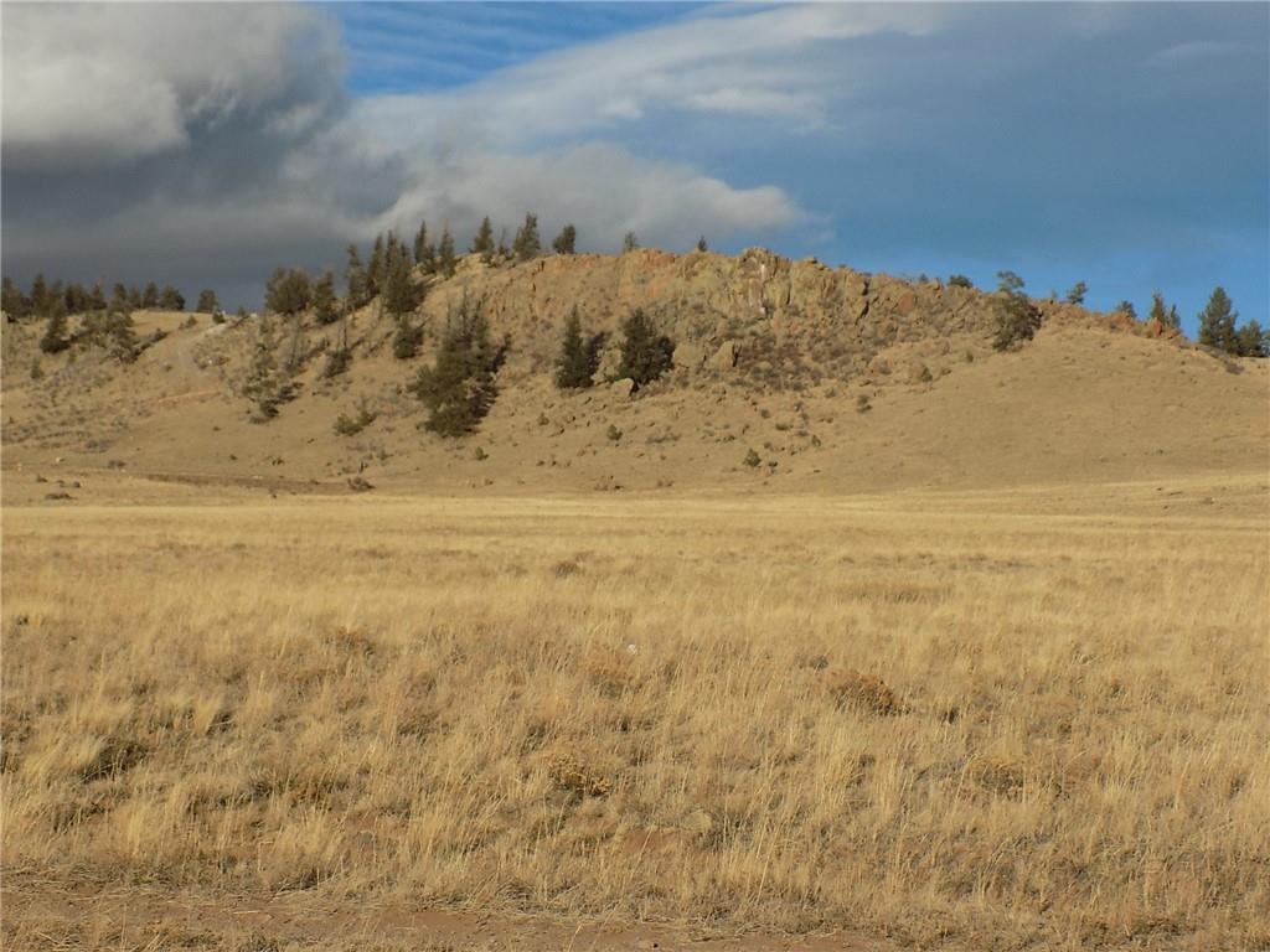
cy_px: 476
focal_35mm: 78
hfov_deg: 25.0
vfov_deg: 18.9
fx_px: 2862
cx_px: 635
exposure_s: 1/1000
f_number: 4.3
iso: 80
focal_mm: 13.9
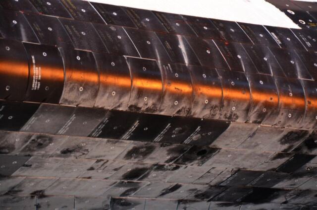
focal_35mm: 158
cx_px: 158
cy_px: 105
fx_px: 1383
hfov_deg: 13.1
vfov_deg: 8.7
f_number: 5.3
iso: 1600
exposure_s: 1/30
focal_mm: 105
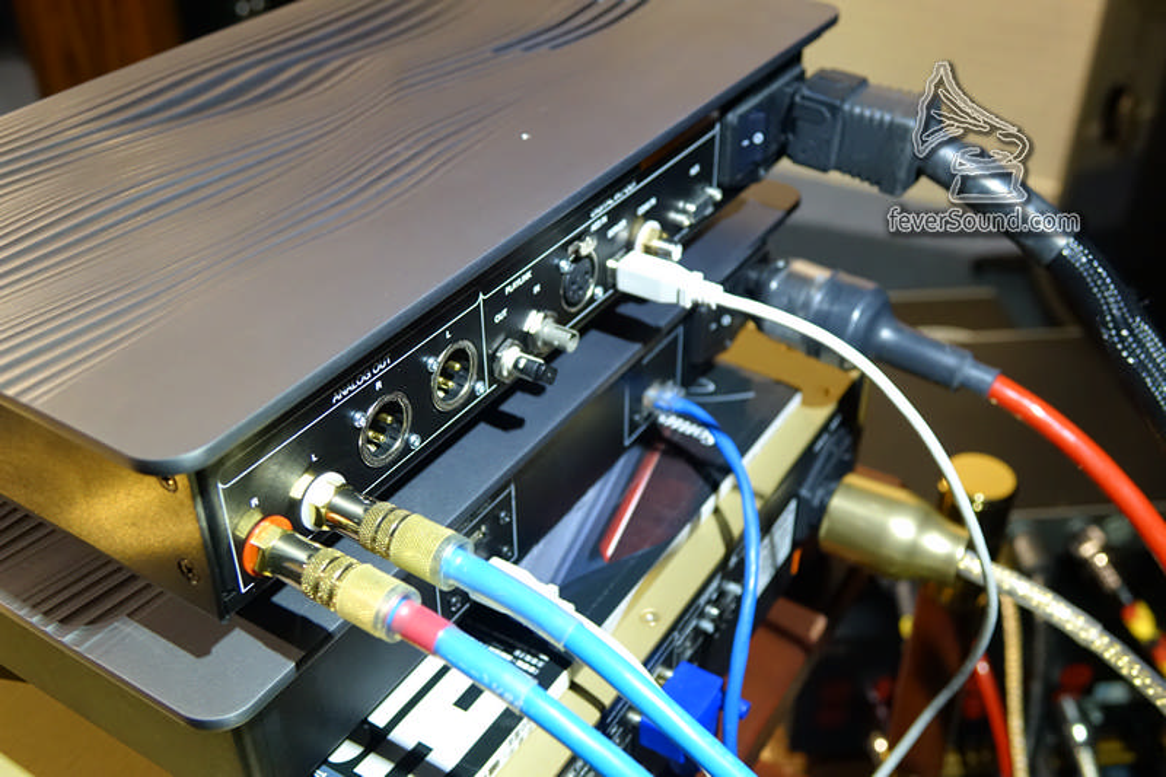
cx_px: 583
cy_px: 388
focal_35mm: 38
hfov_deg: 50.7
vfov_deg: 35.0
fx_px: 1230
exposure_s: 1/60
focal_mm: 13.94
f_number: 2.8
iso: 1600
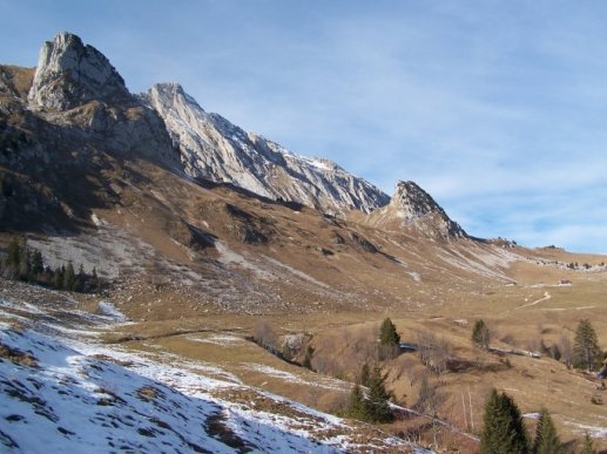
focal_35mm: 39
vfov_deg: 36.8
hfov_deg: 47.9
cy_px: 224
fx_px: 683
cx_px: 302
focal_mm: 6.3
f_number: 4
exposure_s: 1/500
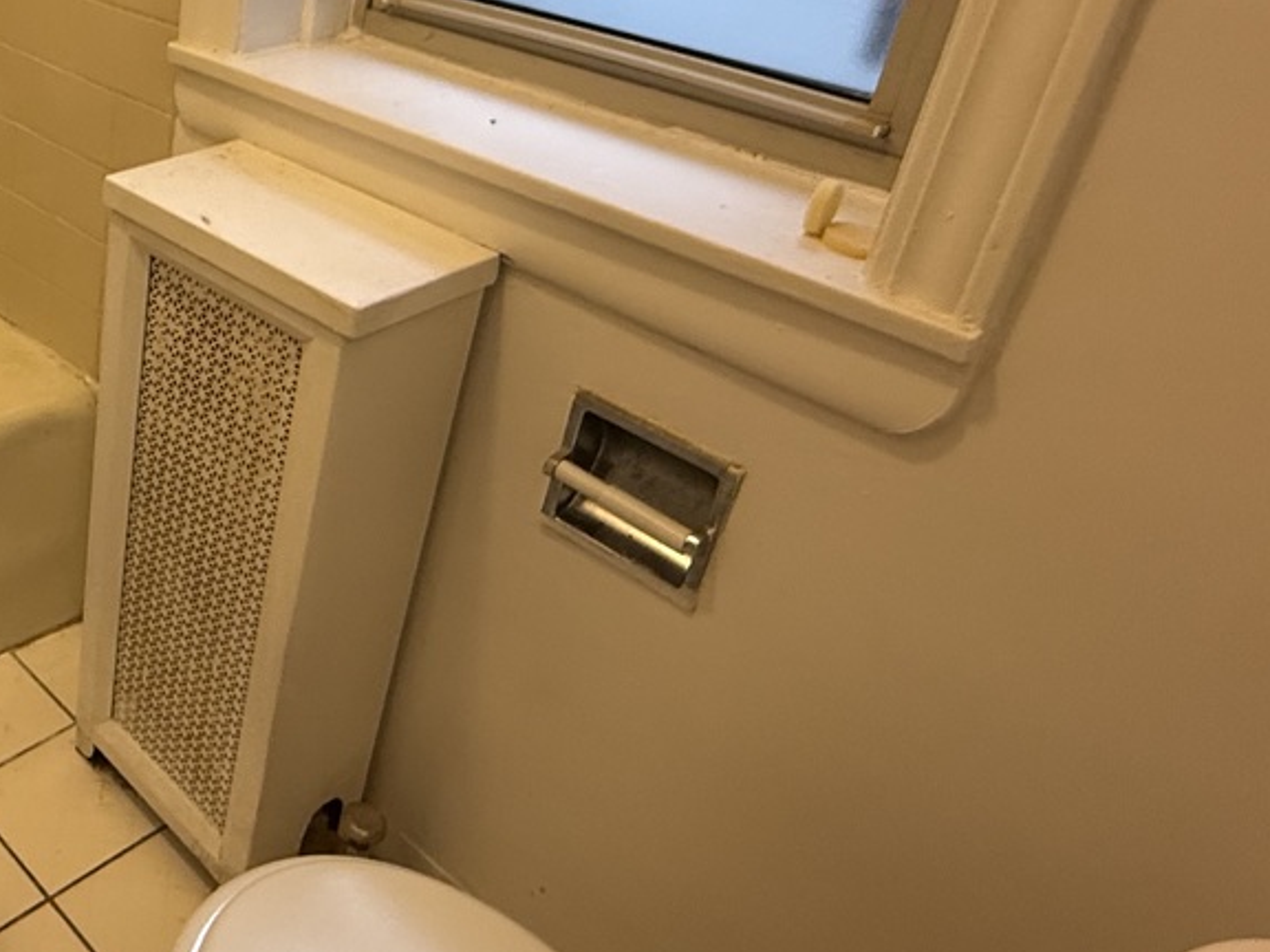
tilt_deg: -23.9
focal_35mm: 35
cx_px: -15
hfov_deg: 44.3
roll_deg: +1.8
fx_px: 1284
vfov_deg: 40.1
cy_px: 306
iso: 250
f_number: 2.2
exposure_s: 1/60
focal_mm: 2.22
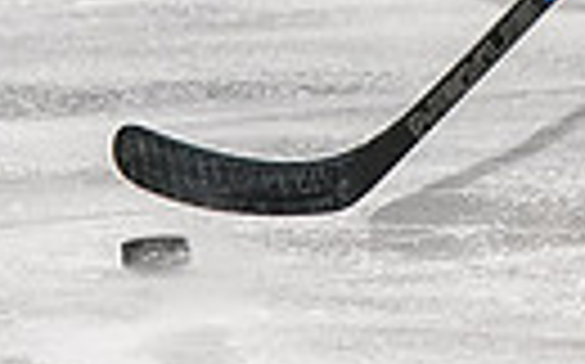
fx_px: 26857
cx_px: 947
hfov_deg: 1.2
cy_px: -404
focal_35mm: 1686
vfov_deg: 0.8
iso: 1600
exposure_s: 1/800
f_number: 3.2
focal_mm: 180
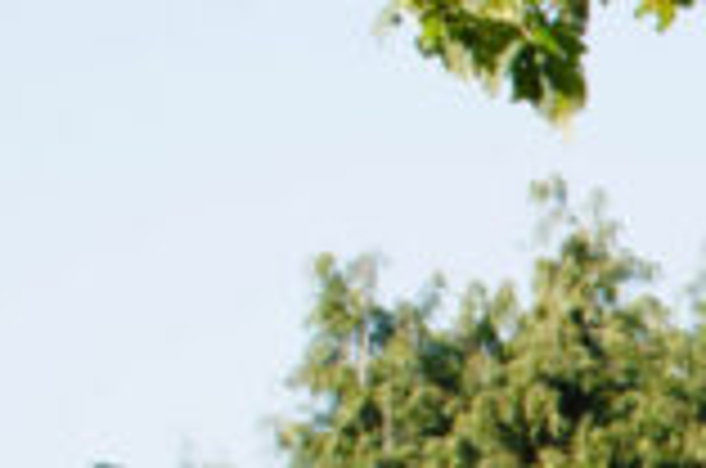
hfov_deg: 6.0
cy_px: 1105
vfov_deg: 4.3
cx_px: 2253
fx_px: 6145
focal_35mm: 314
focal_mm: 32
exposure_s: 1/250
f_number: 8
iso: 100
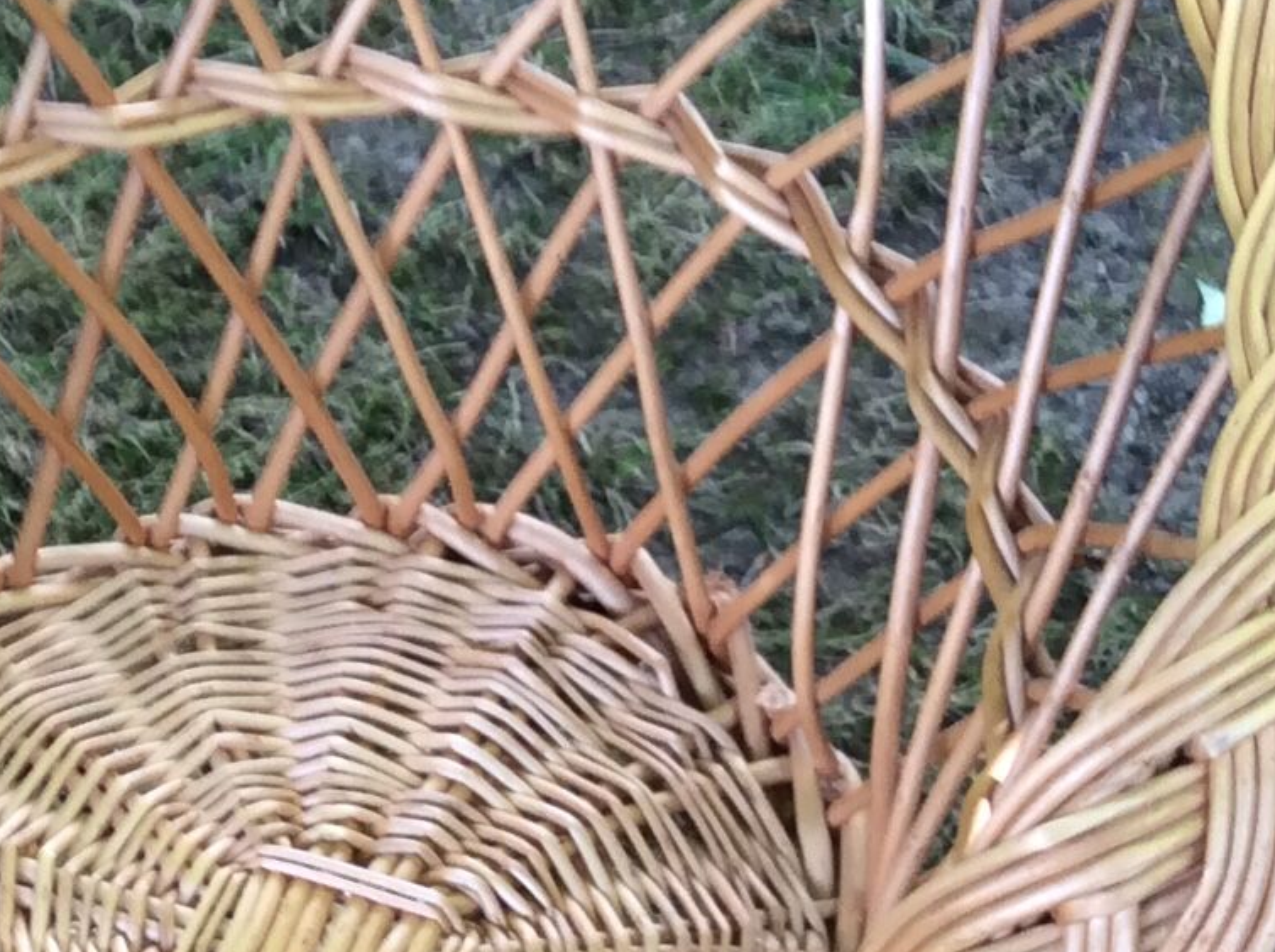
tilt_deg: -53.5
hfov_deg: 17.9
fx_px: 4045
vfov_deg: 13.3
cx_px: 397
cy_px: 790
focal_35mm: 110
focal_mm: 3.3
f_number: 2.4
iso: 32
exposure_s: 1/33
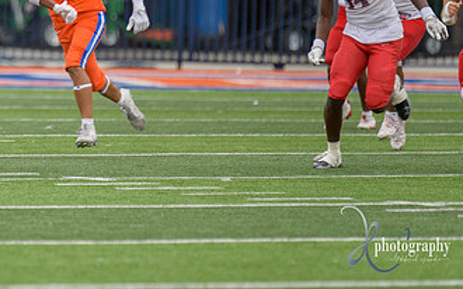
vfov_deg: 1.9
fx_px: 8716
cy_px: 37
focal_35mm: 691
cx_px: -32
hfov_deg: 3.0
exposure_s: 1/500
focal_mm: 300
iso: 220
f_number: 2.8
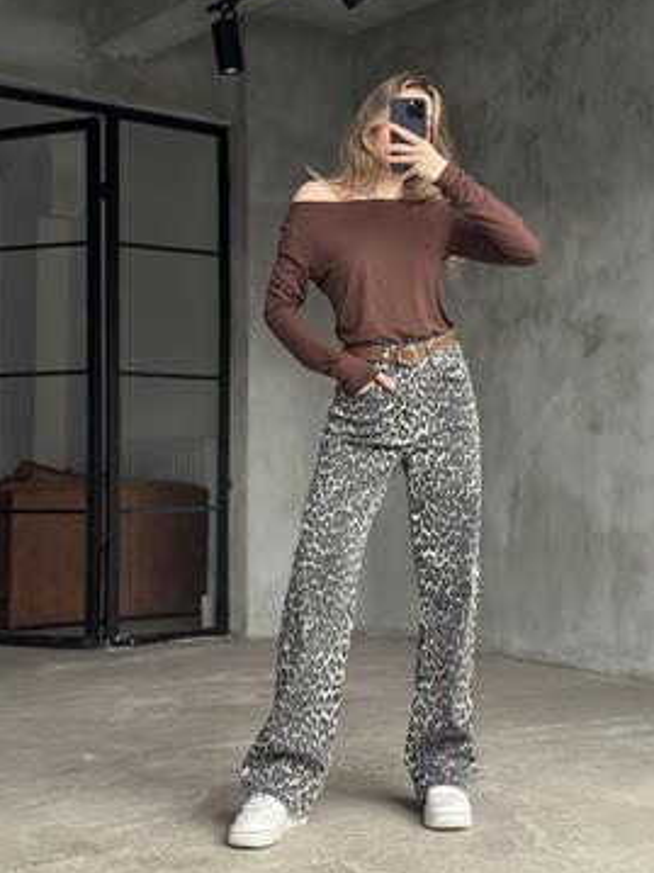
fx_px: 1437
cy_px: 370
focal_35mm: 57
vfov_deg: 33.7
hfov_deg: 25.6
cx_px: 367
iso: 400
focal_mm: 6.86
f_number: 1.78
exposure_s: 1/40
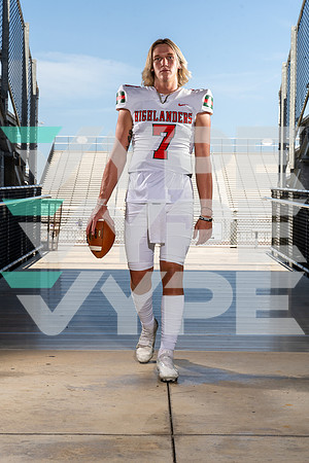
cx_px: 154
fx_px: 901
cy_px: 232
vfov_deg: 28.8
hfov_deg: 19.5
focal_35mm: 70
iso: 160
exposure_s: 1/250
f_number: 10
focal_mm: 70
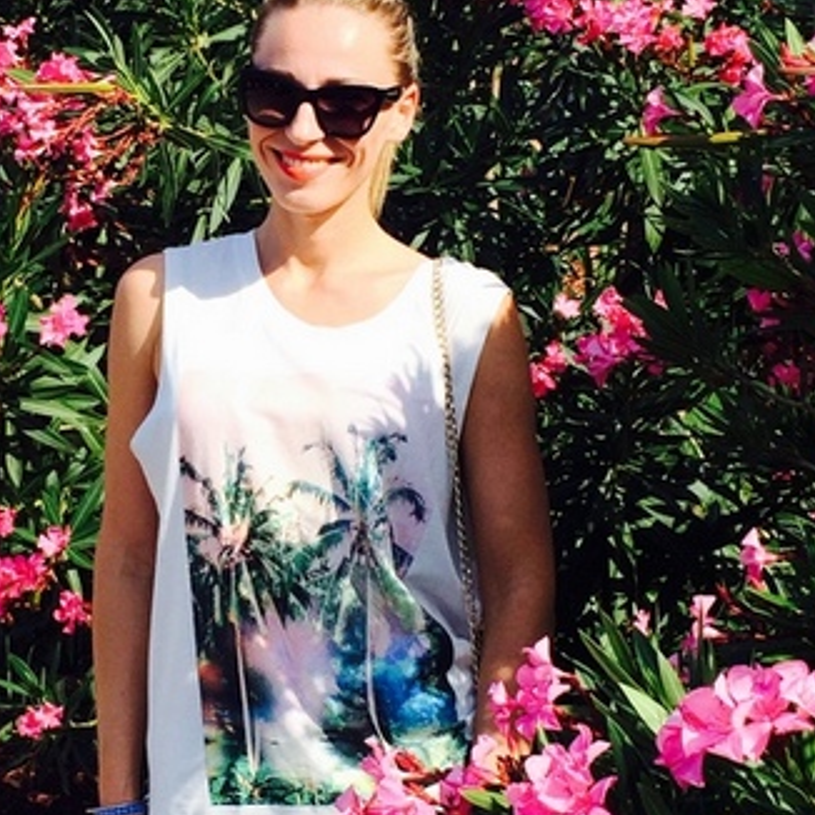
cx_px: 395
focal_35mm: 49
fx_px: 1305
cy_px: 388
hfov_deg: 34.7
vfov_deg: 34.7
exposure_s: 1/1520
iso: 40
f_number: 2.2
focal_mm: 4.12
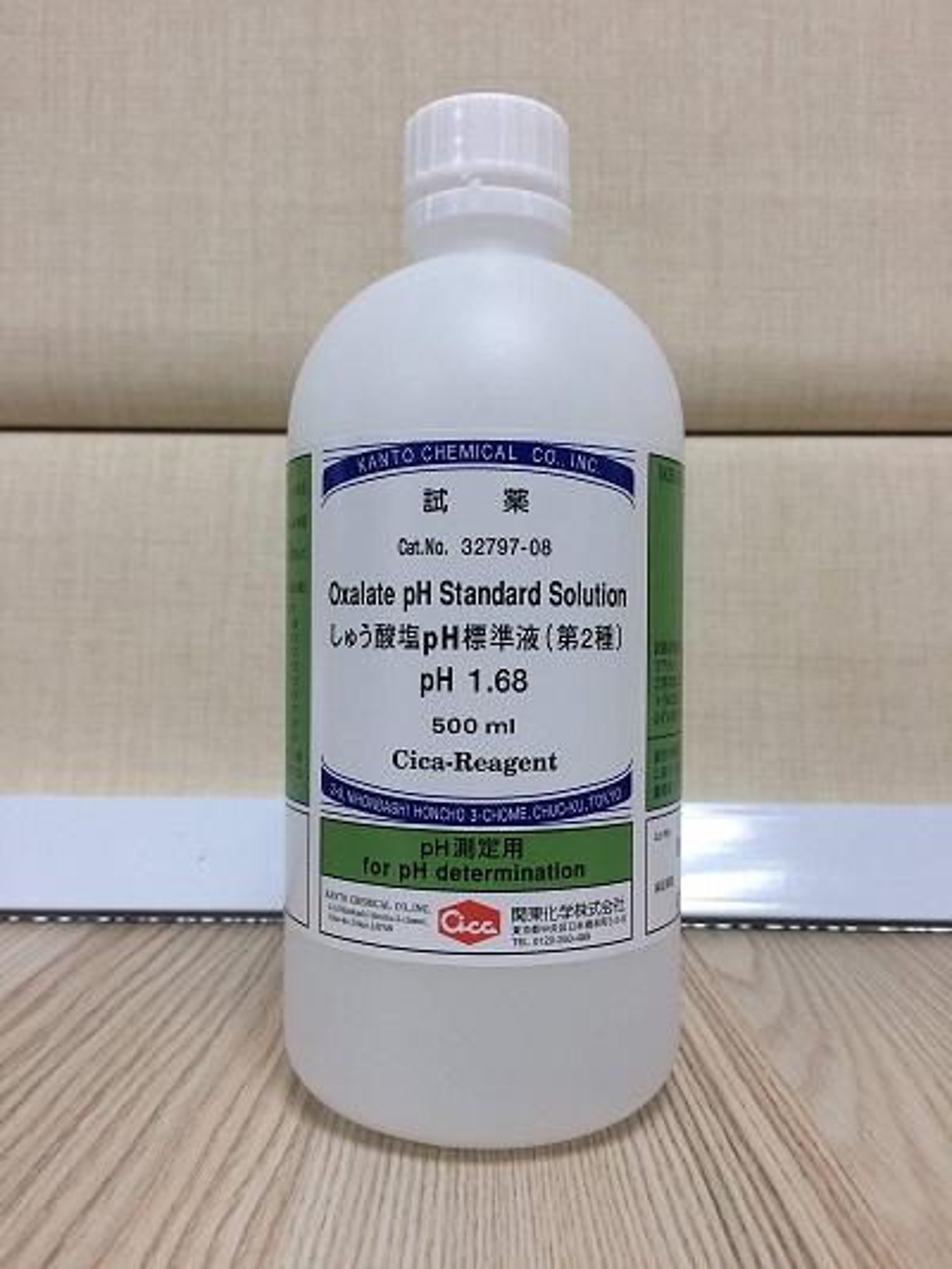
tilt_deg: -0.2
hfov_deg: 48.2
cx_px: 476
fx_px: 1063
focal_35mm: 29
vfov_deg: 61.6
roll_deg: +0.5
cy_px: 634
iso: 40
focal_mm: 4.15
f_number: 2.2
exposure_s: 1/33
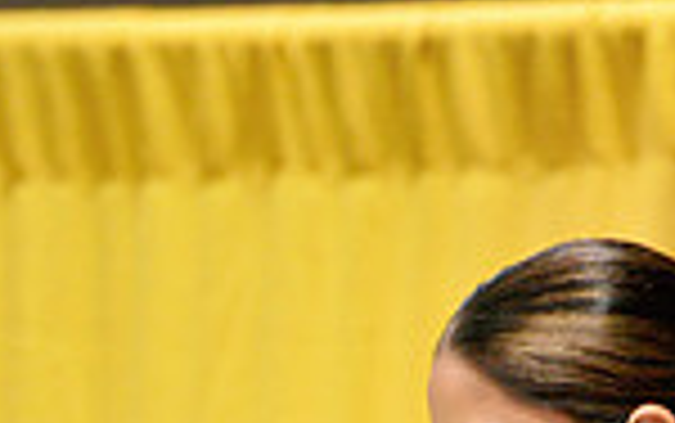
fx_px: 16919
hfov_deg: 2.3
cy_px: 968
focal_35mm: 919
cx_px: 396
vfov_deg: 1.4
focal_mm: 300
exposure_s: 1/160
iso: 6400
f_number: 5.6
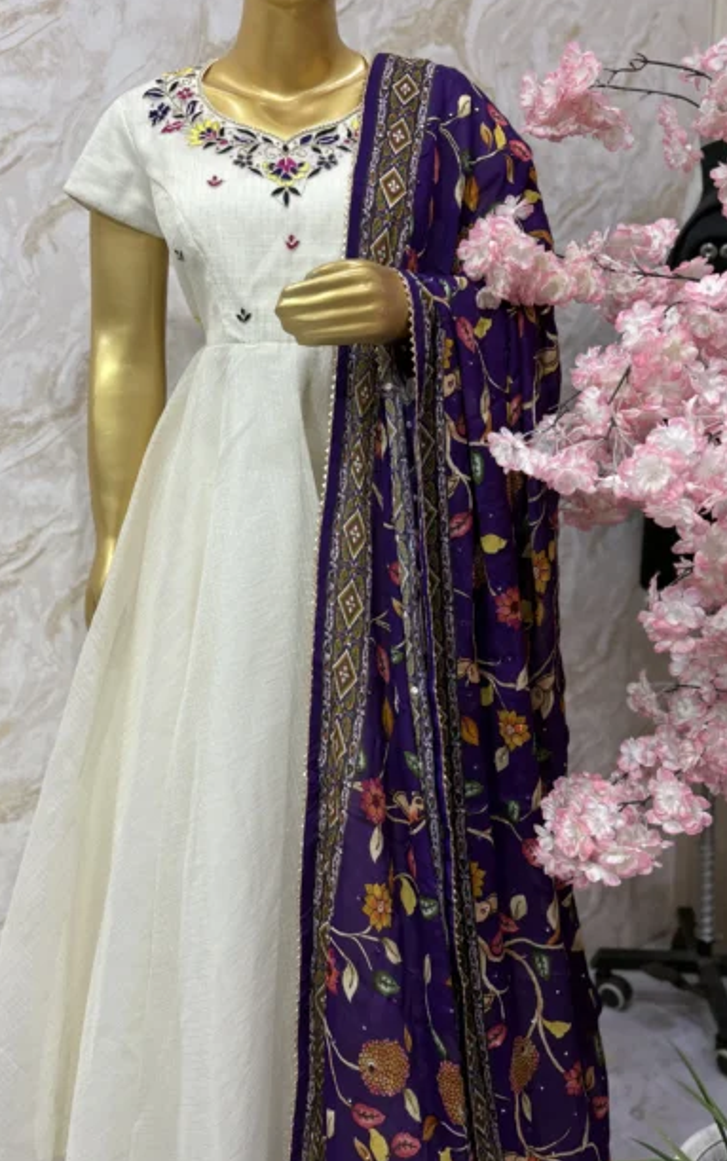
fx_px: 1140
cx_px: 290
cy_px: 535
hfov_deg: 35.2
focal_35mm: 36
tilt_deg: -10.0
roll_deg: +0.7
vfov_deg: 53.9
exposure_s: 1/100
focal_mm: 6
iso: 64
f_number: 1.6
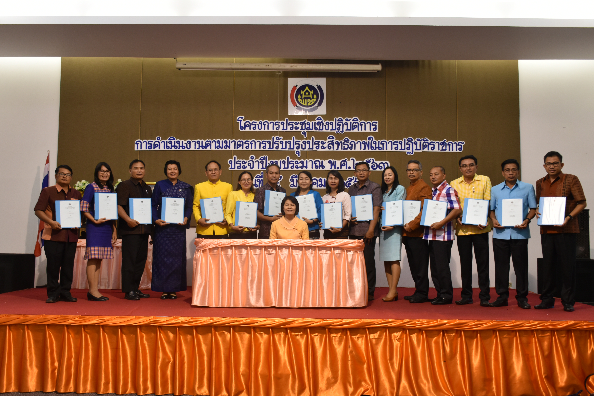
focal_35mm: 34
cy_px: 198
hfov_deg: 55.1
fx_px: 569
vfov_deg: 38.4
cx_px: 297
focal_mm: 23
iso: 500
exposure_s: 1/60
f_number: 4
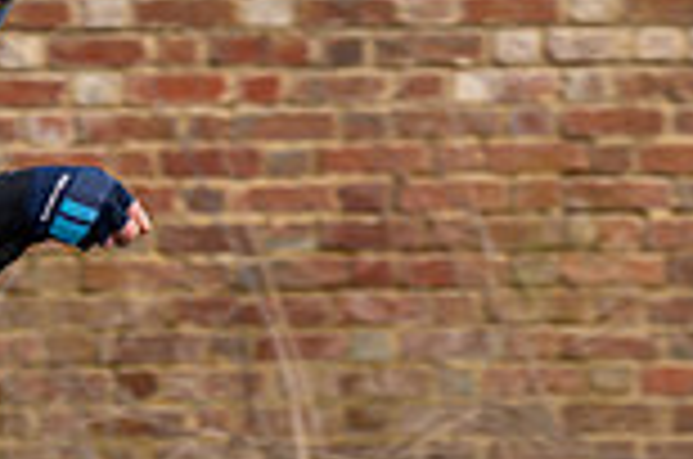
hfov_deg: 5.8
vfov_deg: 3.9
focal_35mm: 355
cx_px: -266
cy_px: 124
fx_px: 6820
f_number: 4
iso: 250
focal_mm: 94
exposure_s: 1/800
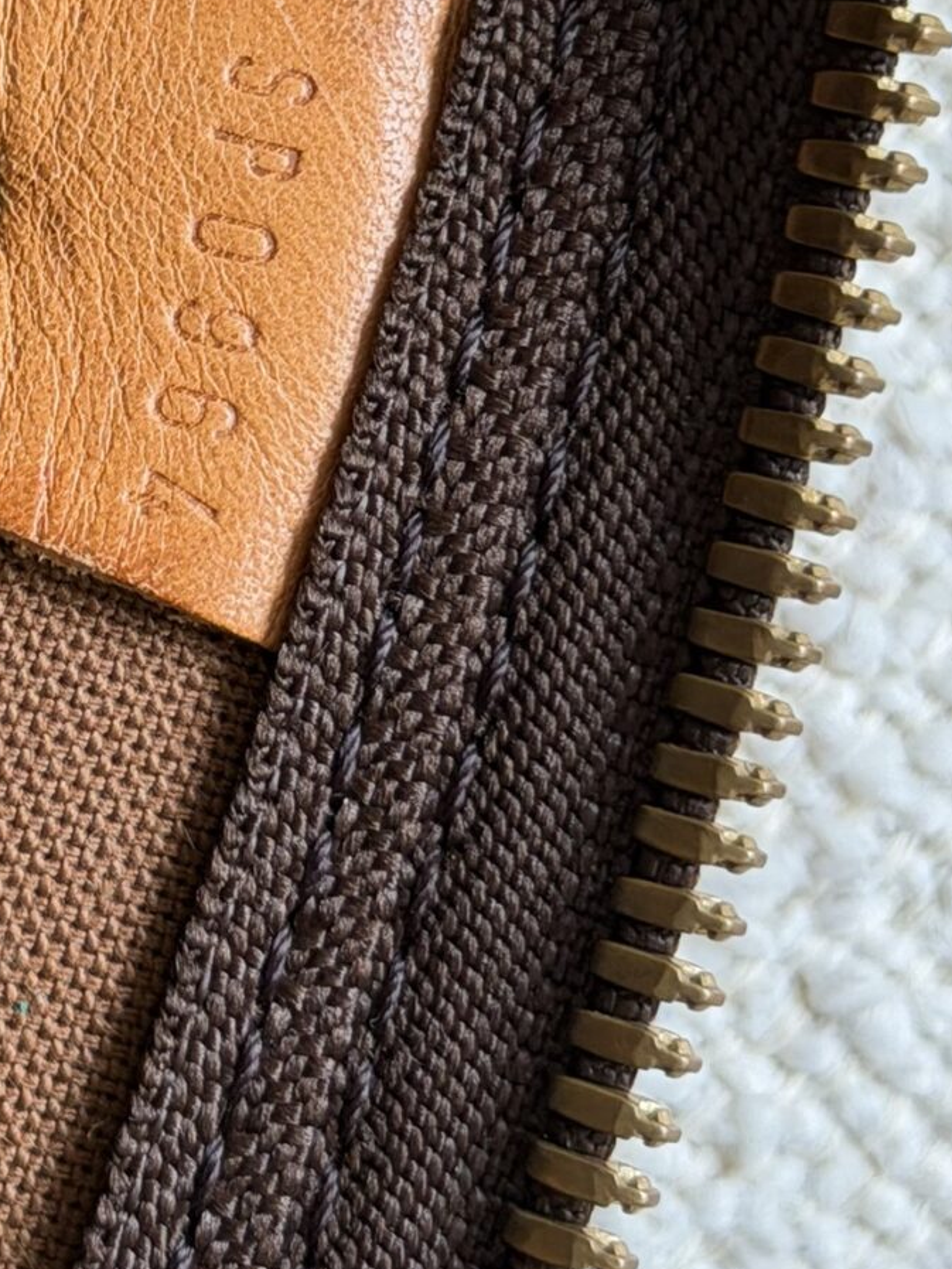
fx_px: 5022
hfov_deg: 10.8
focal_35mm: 137
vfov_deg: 14.3
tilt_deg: -79.1
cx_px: 113
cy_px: 272
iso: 160
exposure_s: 1/60
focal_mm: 6.76
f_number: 1.78
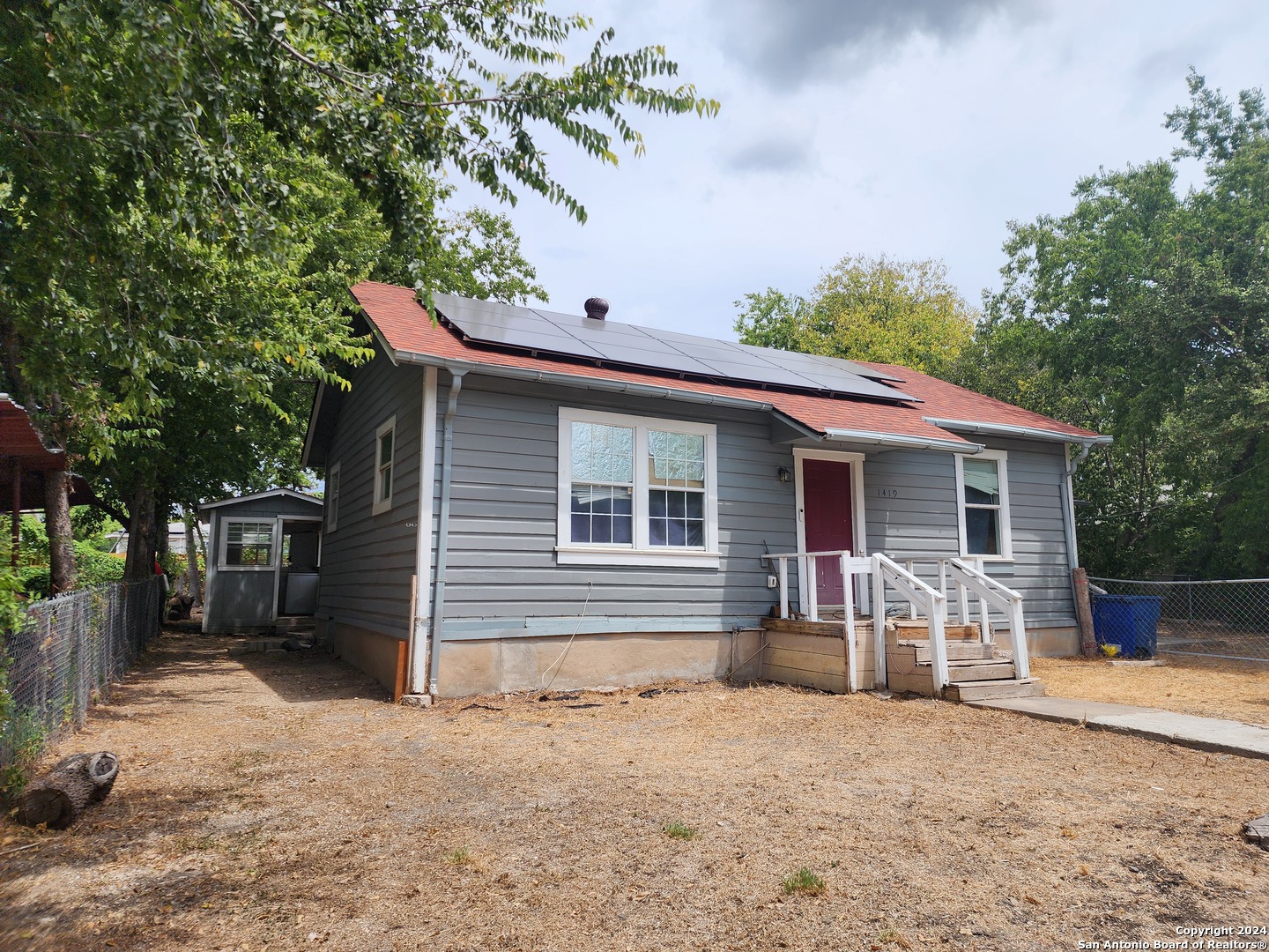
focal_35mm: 23
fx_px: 843
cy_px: 476
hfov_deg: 73.9
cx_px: 634
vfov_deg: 58.9
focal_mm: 6.4
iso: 12
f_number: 1.8
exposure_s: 1/1283
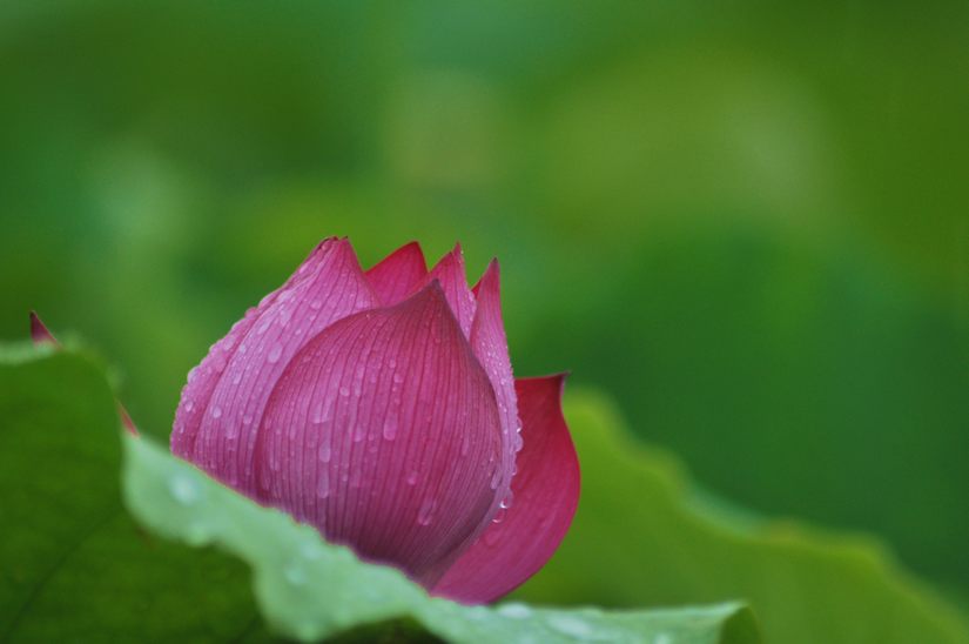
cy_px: 322
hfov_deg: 4.6
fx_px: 12098
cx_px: 484
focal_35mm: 450
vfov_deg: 3.0
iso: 250
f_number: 5.6
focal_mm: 300
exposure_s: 1/200
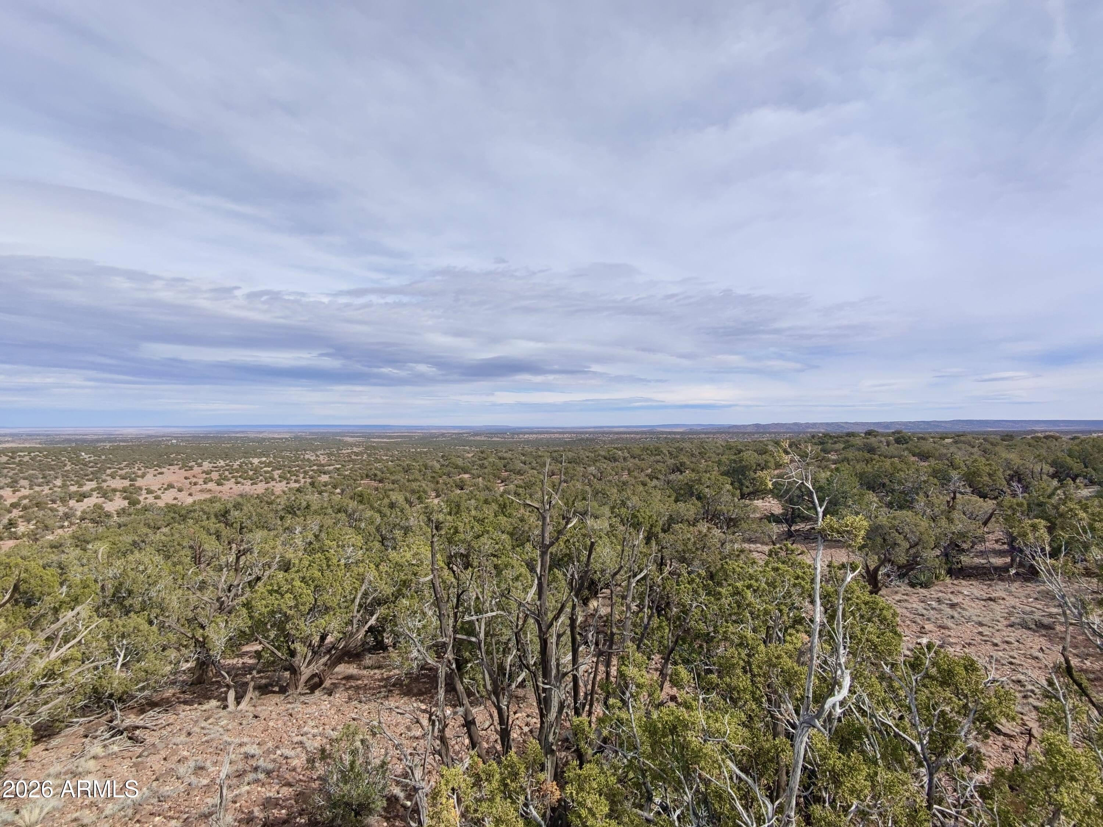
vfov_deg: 78.1
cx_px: 552
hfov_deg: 94.5
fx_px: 510
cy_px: 414
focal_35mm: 16
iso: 105
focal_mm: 16
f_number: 2.55
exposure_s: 1/2071
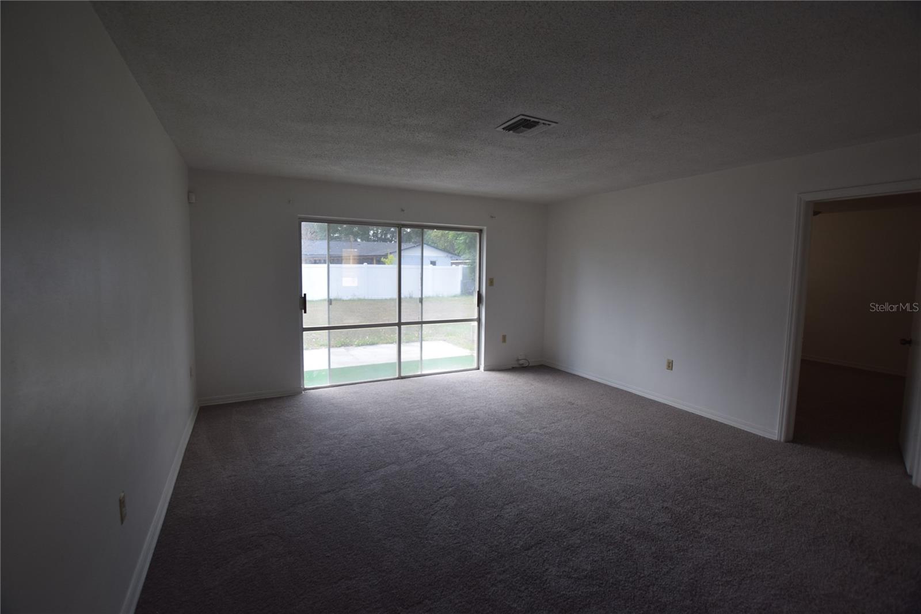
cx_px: 460
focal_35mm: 15
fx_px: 384
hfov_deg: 100.4
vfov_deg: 77.3
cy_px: 307
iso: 400
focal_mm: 10
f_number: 5
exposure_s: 1/100
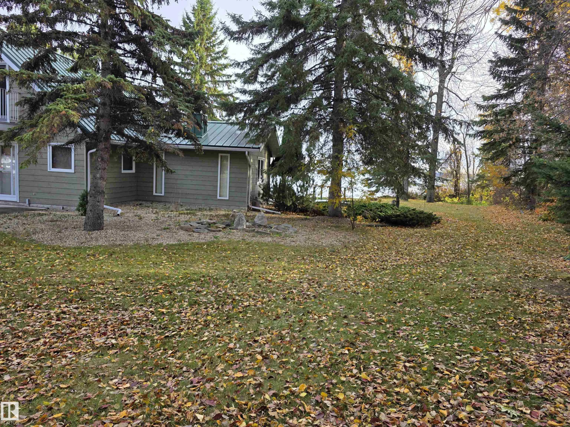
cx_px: 285
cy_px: 214
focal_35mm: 23
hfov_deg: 73.9
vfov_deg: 58.9
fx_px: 379
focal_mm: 6.3
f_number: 1.7
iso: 32
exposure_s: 1/359
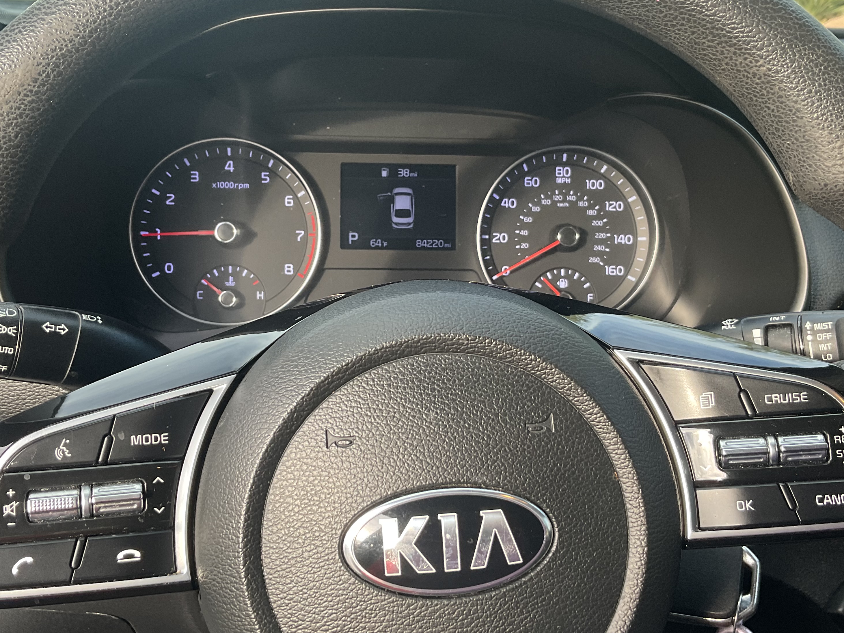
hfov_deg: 46.8
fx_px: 975
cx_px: 429
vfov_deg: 36.0
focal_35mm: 40
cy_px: 316
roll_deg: -0.2
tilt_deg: -17.9
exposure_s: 1/120
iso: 40
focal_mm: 3
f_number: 1.8
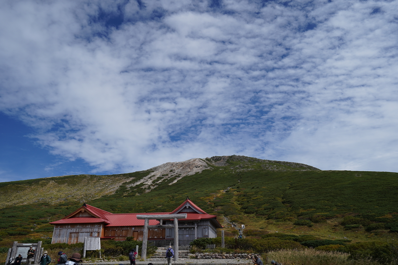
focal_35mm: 26
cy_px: 132
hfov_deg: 69.4
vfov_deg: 49.6
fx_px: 287
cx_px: 199
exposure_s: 1/1250
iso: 100
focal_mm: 26
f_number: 5
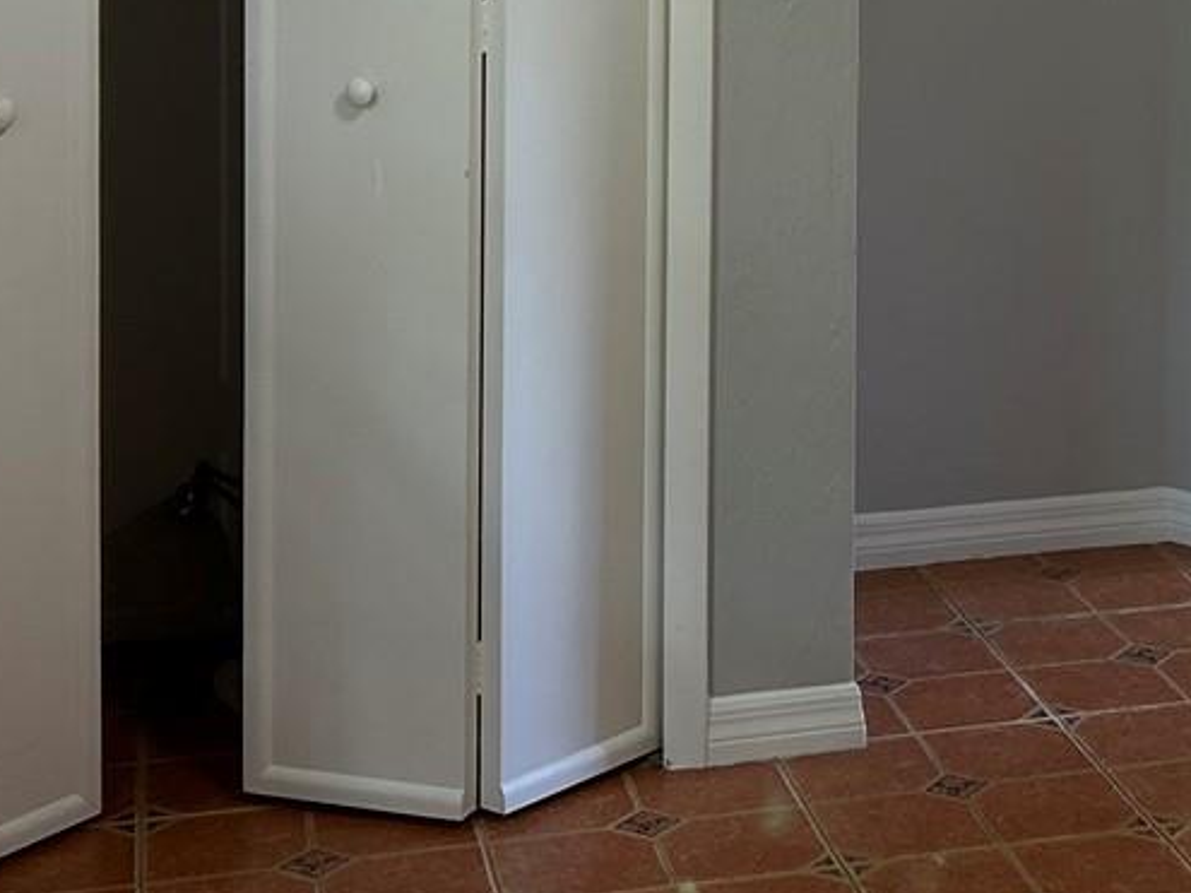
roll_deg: -0.2
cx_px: 1042
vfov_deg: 16.8
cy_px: -188
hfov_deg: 22.8
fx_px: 2889
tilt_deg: -2.2
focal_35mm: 84
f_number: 1.5
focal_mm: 5.7
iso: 80
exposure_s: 1/60
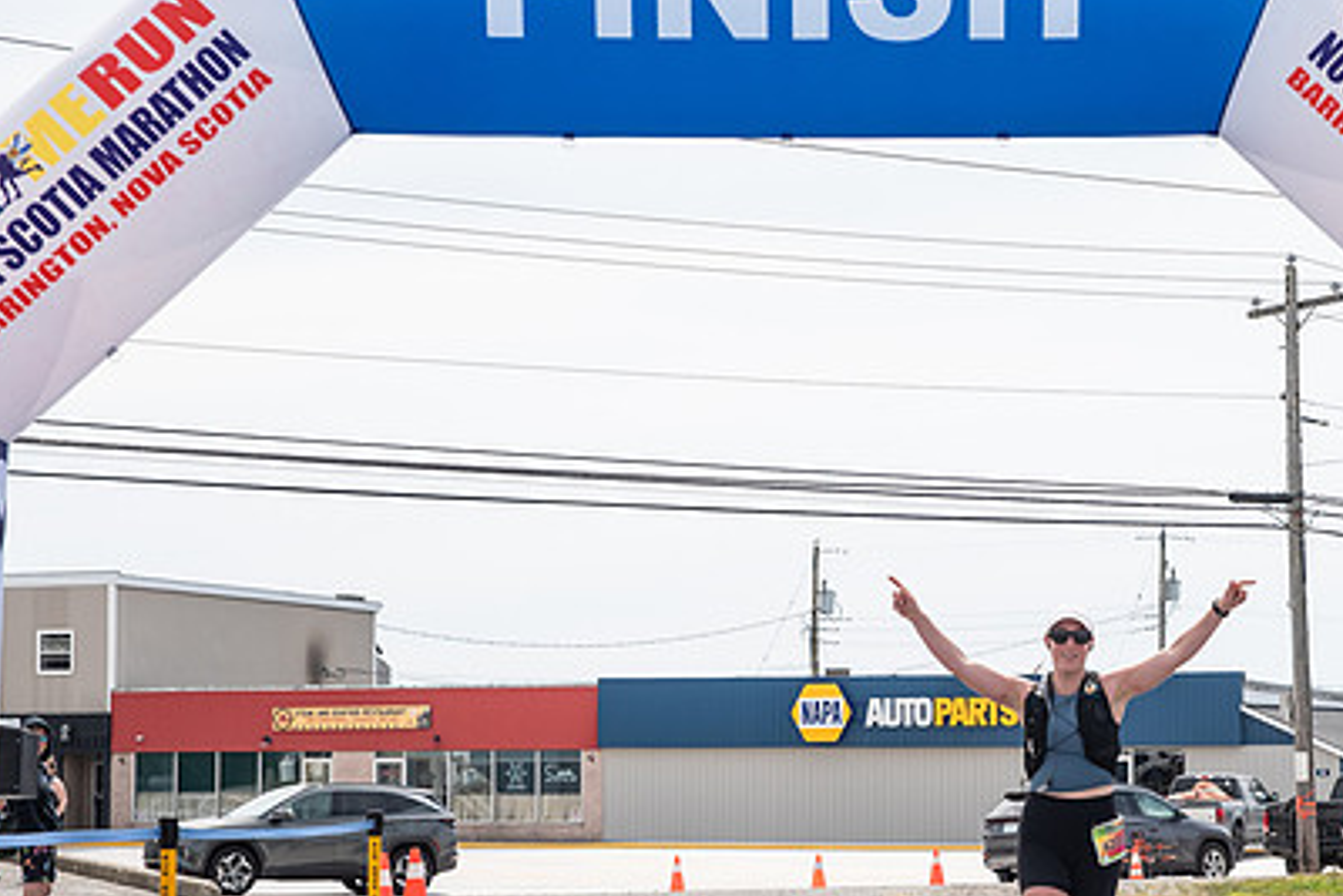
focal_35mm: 93
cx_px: 977
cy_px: 600
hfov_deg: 21.7
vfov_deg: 14.7
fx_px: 3470
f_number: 4
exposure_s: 1/4000
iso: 800
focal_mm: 56
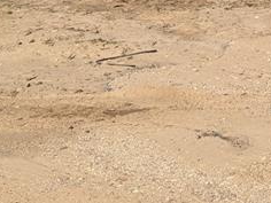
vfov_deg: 11.5
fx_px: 916
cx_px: 416
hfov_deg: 15.4
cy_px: -193
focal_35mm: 117
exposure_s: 1/4673
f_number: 1.73
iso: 54
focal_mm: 4.38
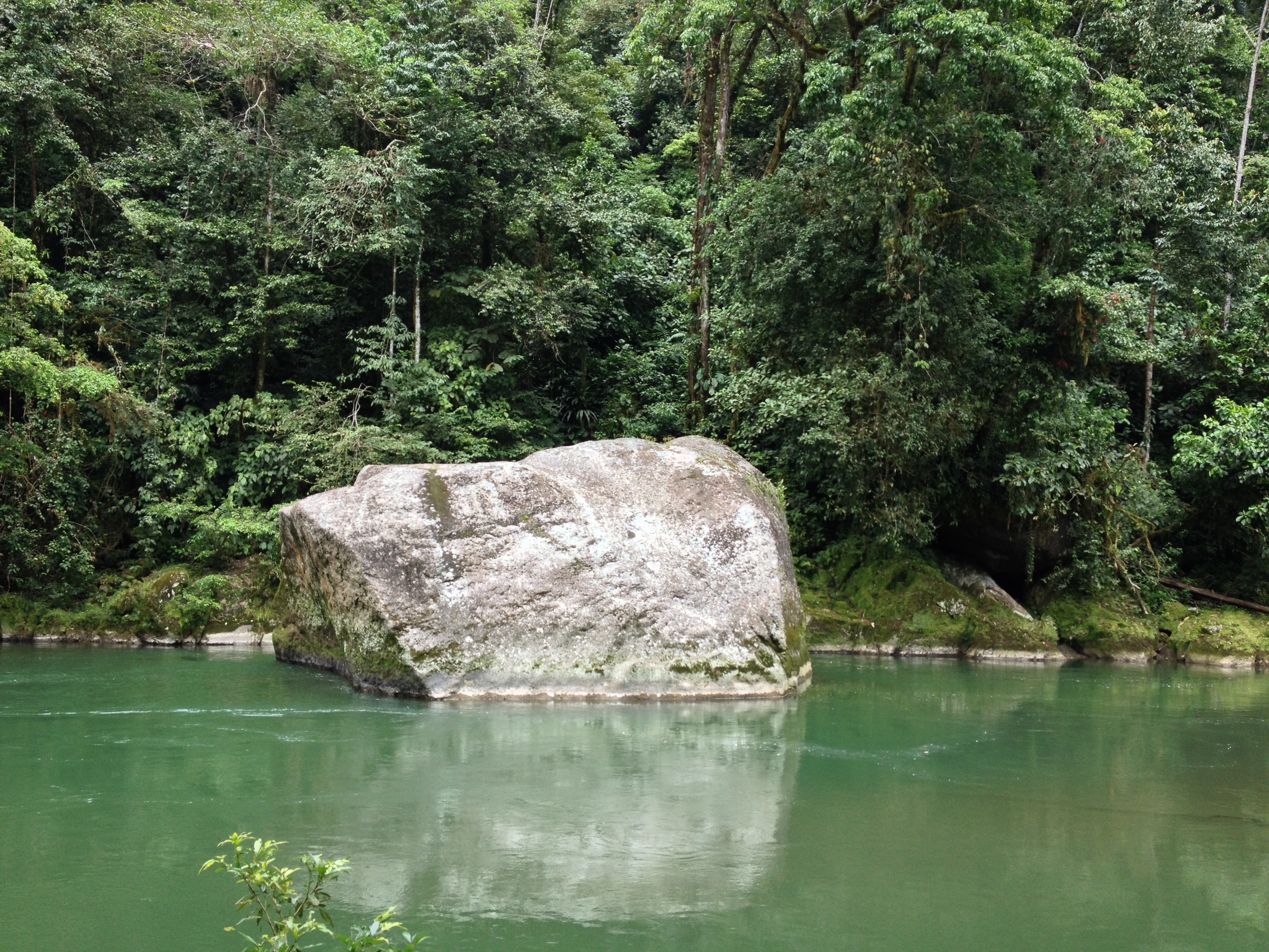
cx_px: 634
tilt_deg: +0.8
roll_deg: -0.9
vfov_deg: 40.7
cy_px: 476
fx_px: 1283
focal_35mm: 35
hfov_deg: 52.6
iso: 50
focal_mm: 4.28
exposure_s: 1/358
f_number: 2.4
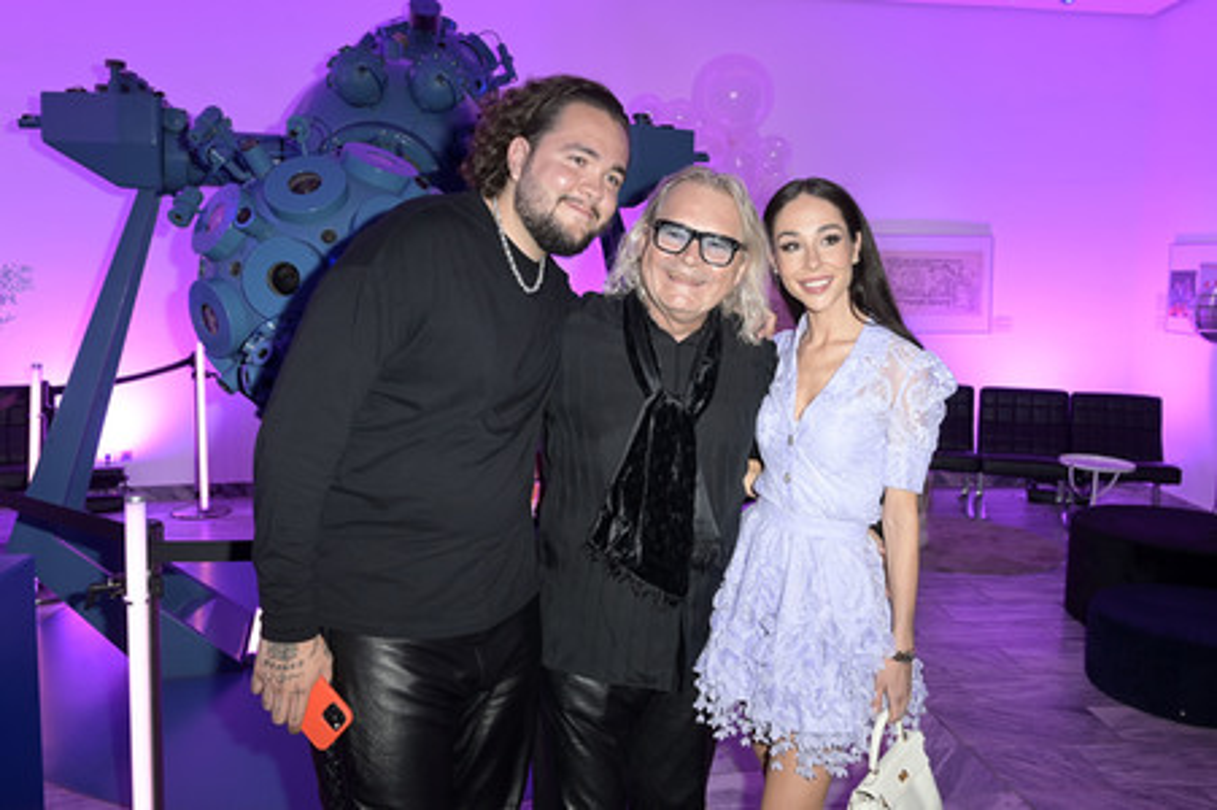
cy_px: 405
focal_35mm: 29
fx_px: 980
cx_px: 608
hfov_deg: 63.7
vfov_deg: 44.9
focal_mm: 29
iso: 1000
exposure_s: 1/160
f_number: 5.6
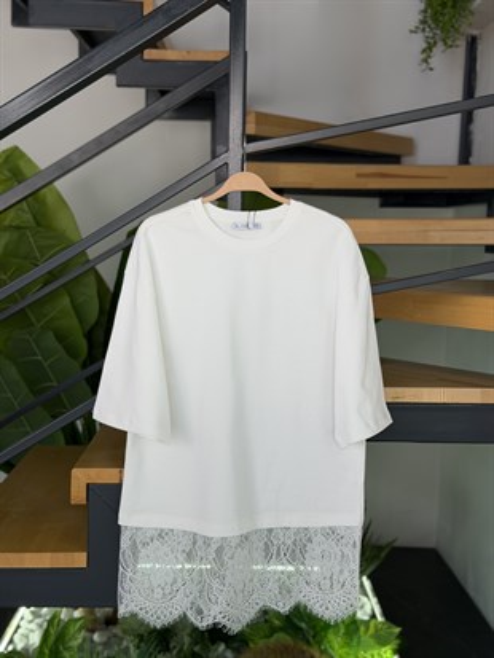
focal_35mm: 48
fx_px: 913
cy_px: 329
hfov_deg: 30.3
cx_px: 247
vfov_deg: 39.6
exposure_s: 1/249
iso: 64
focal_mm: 6.76
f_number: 1.78
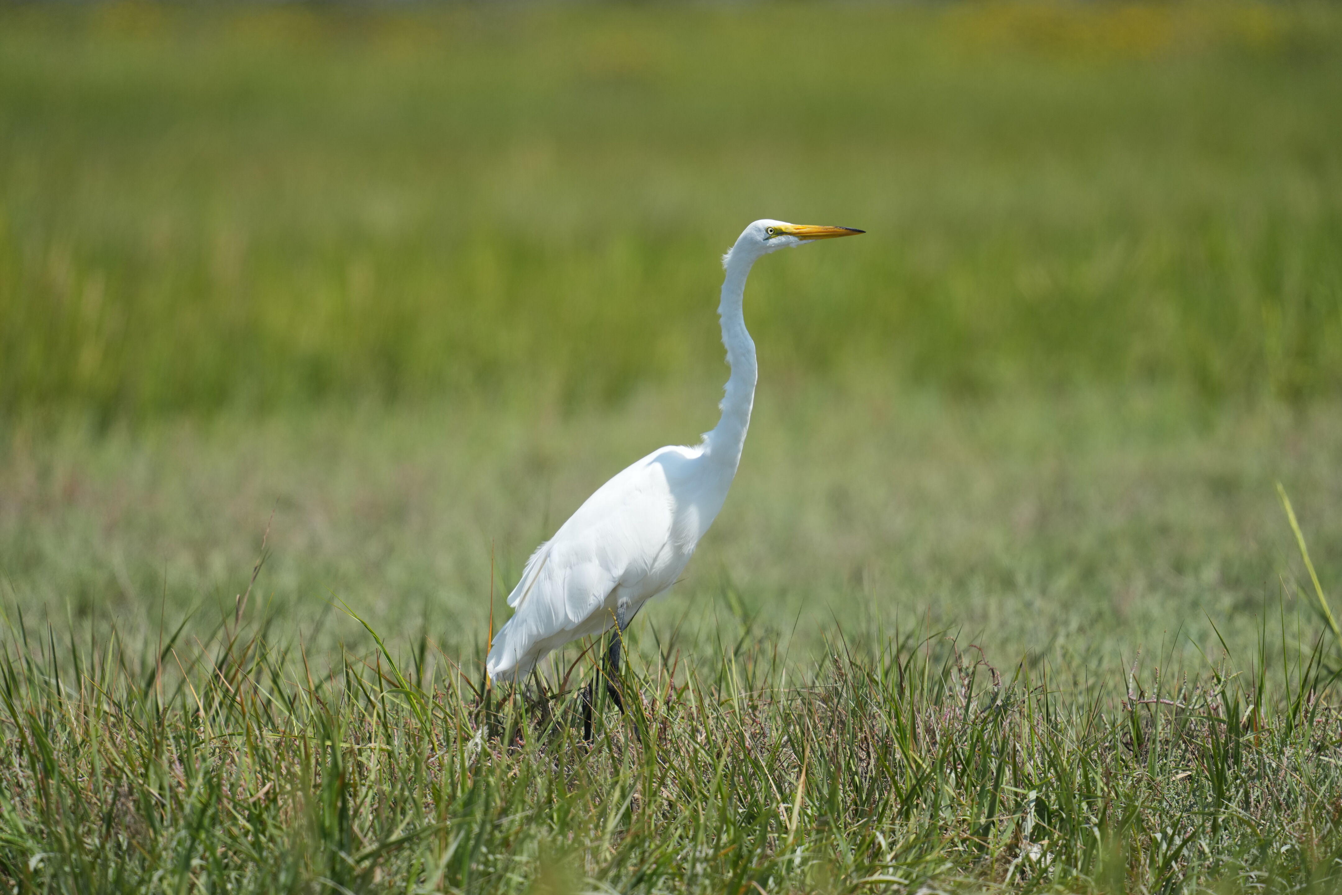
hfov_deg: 3.4
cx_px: 671
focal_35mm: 600
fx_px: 22365
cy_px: 448
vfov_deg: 2.3
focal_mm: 600
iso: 500
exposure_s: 1/2000
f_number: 5.6
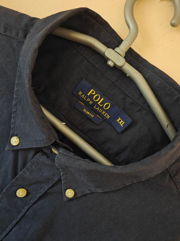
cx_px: 90
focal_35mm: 23
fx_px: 159
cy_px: 120
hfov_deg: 58.9
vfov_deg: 73.9
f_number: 1.6
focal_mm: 6.06
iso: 200
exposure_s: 1/33
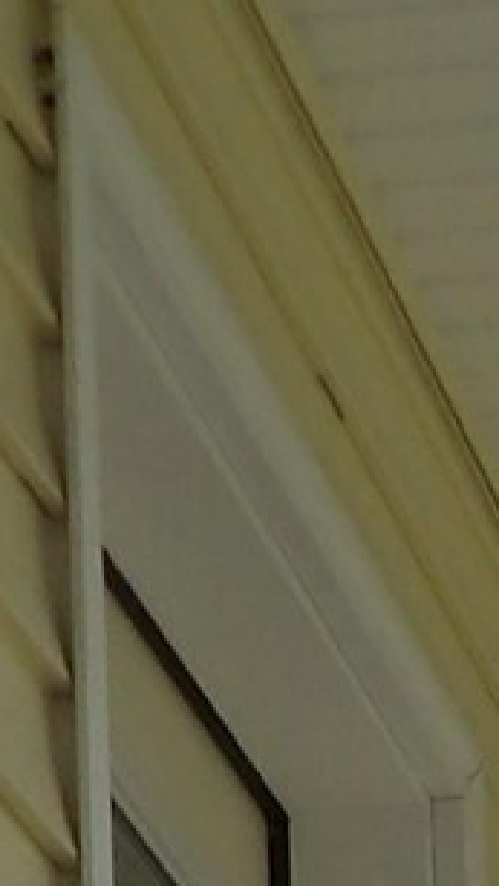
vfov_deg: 8.4
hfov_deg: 6.0
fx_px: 4604
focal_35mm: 196
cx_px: 1030
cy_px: 3016
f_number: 3.2
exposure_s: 1/927
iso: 100
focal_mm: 4.3
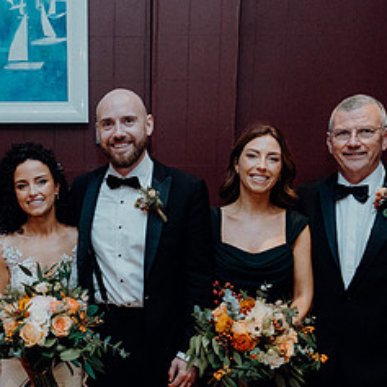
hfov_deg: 31.2
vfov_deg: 30.8
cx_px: 103
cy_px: 311
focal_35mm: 54
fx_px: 683
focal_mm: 26
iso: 3200
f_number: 3.5
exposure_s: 1/160
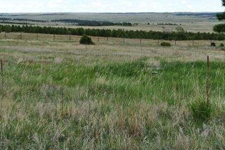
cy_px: 51
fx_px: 432
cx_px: 122
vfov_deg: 19.7
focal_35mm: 69
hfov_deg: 29.2
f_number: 4.5
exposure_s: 1/400
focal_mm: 14.5
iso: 100
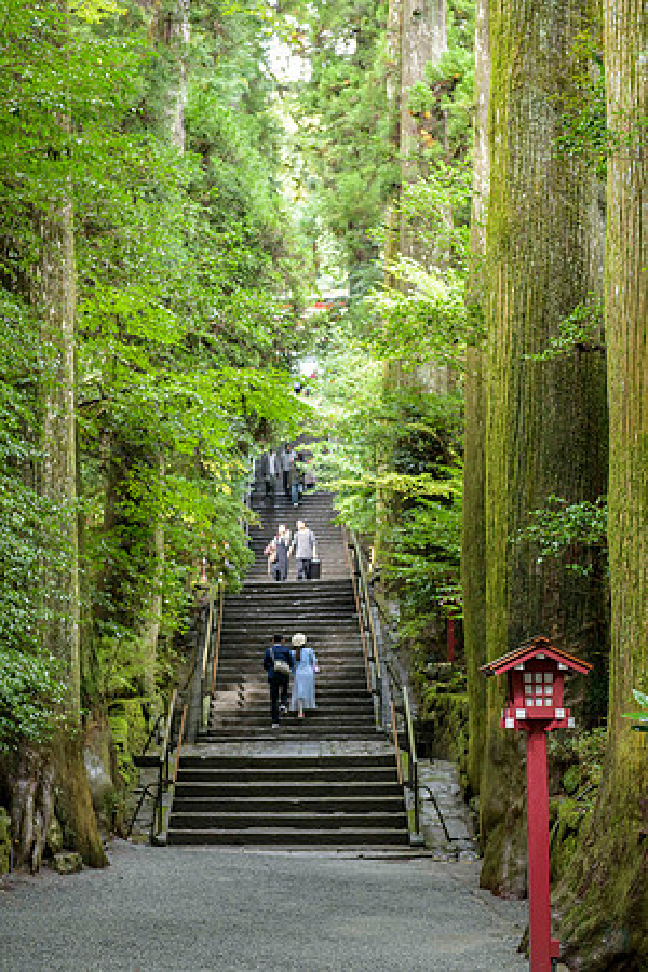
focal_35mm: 70
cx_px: 324
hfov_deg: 19.5
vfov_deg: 28.8
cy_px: 486
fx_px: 1890
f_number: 4.5
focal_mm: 70
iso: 1600
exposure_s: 1/160
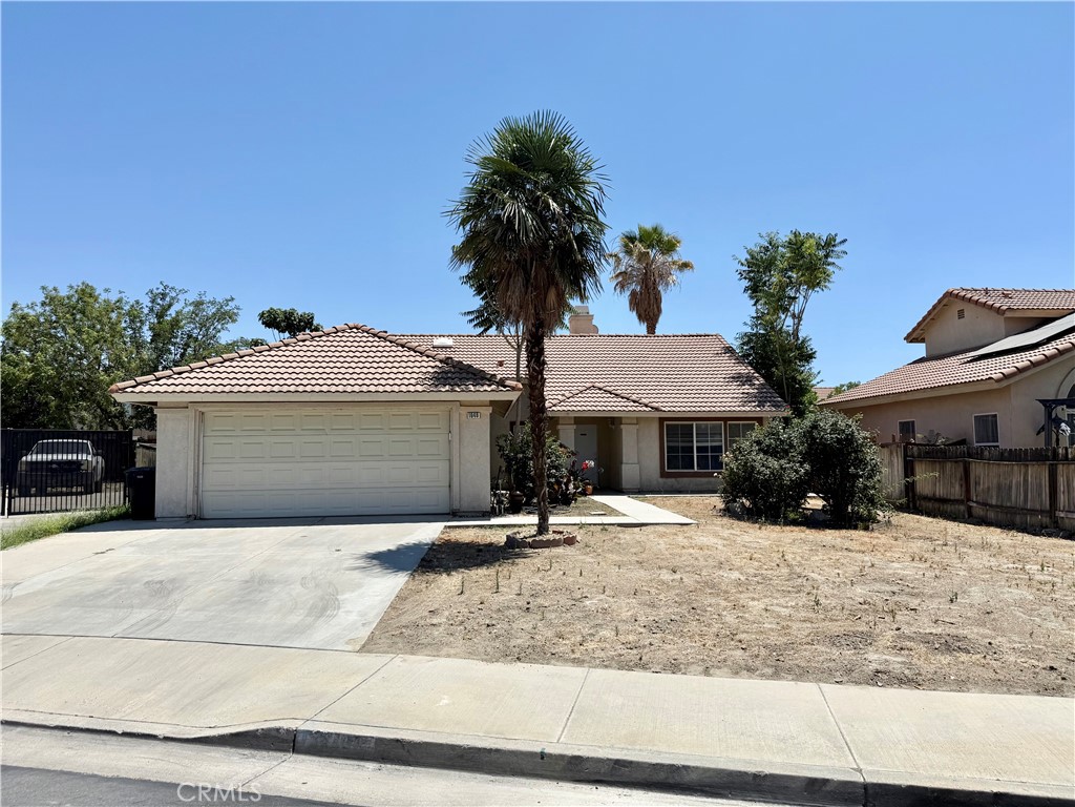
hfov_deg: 71.6
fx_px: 745
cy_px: 404
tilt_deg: +3.4
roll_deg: +0.5
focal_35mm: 24
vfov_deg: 56.8
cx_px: 538
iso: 80
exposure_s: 1/7353
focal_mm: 6.76
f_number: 1.78
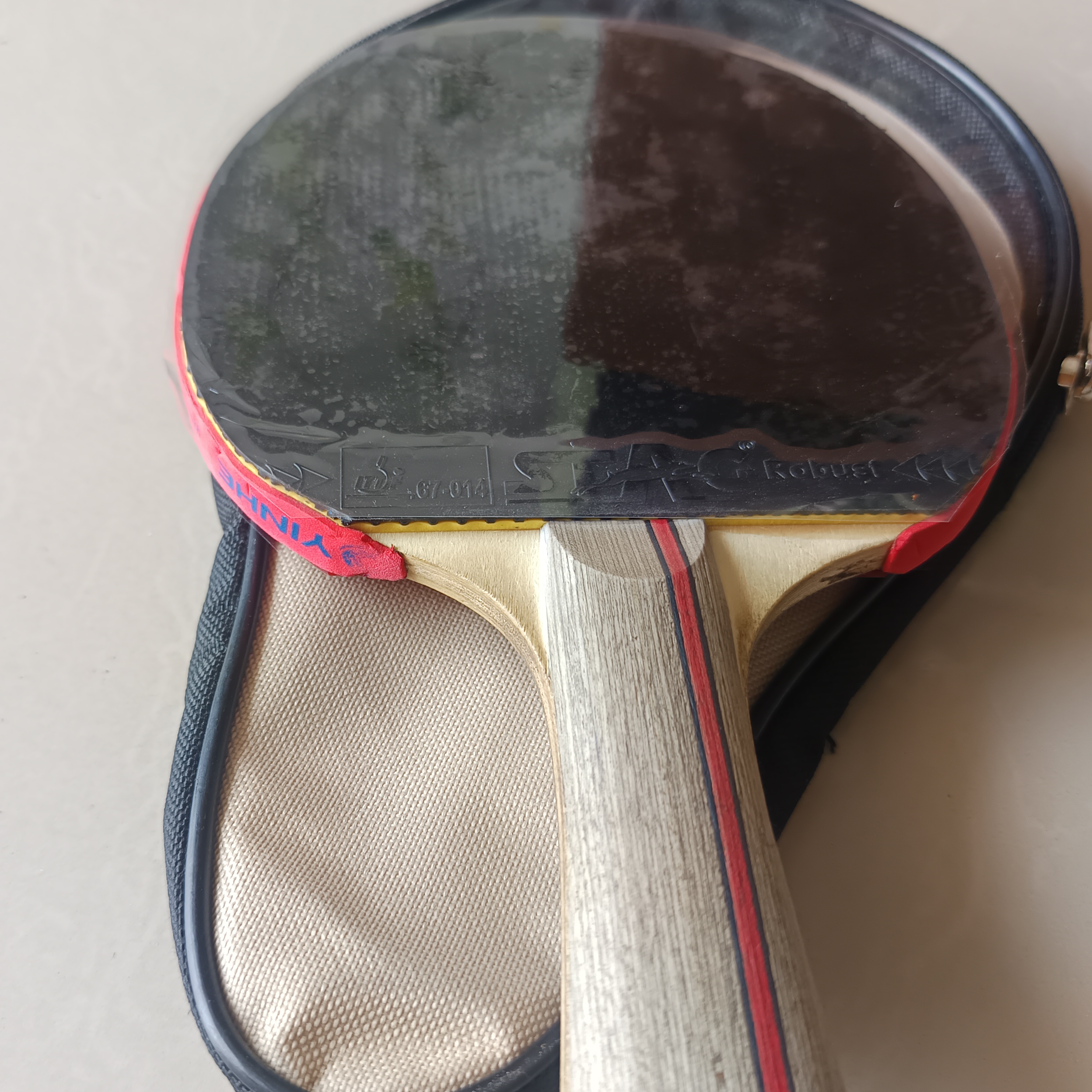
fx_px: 1213
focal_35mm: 34
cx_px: 441
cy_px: 588
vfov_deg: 48.4
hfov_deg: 48.2
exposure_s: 1/50
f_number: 1.7
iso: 138
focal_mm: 5.31
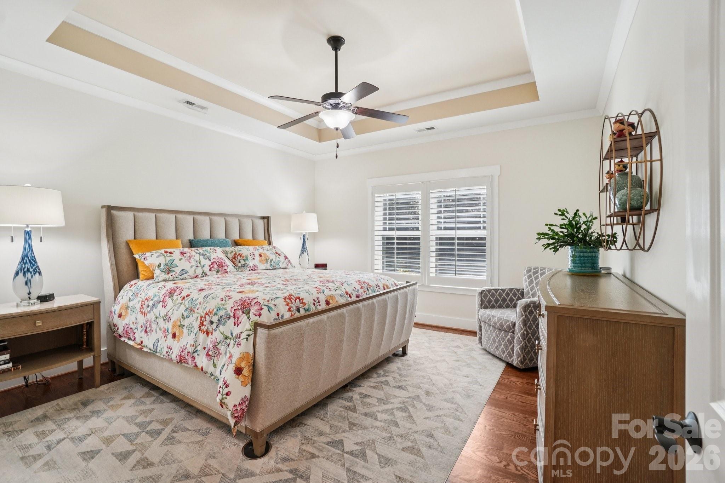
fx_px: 302
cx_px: 362
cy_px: 242
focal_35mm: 15
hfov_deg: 100.4
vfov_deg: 77.3
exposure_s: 1/30
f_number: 8
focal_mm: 10
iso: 250
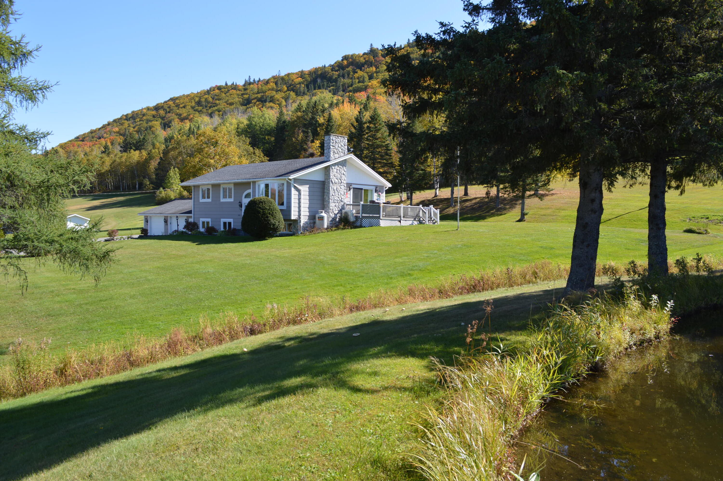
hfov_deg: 67.4
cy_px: 240
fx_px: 542
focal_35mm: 27
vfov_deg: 47.8
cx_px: 362
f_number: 6.3
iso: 100
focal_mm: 18
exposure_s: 1/160
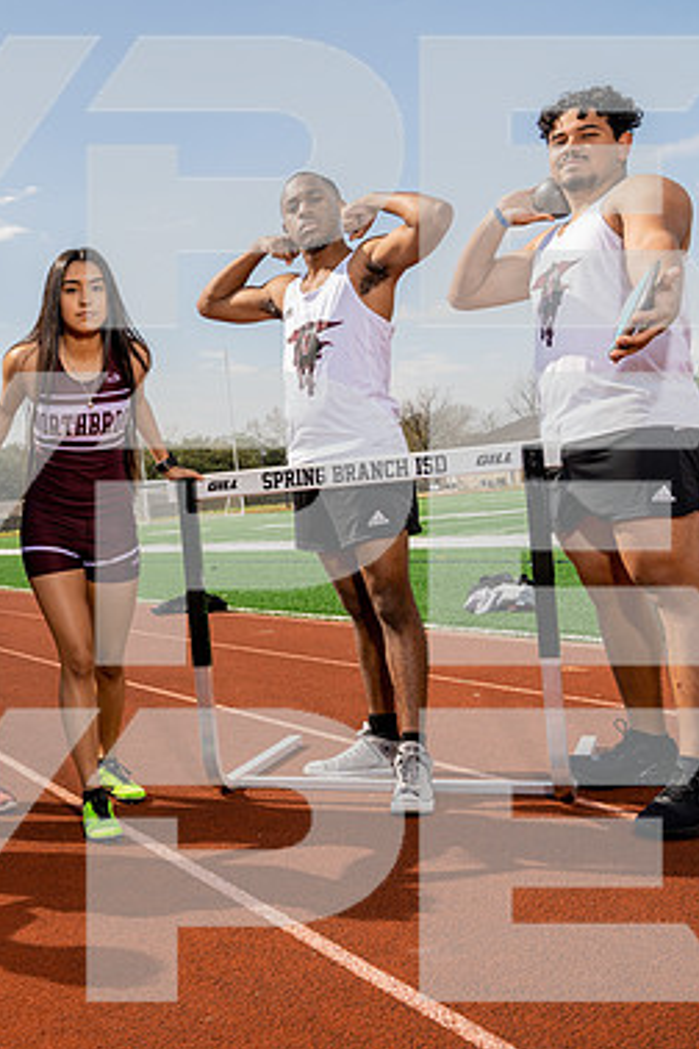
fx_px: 1252
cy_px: 520
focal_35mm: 43
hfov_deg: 29.6
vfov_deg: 45.4
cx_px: 42
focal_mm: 28
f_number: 8
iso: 100
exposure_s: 1/250
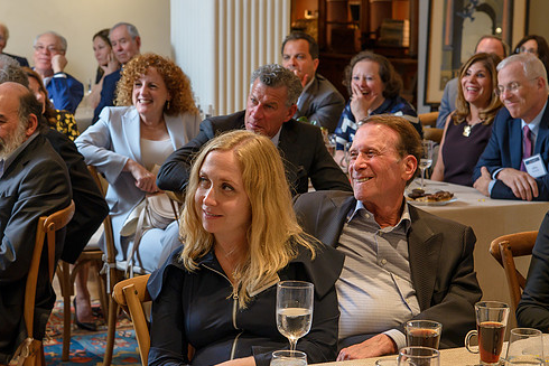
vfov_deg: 14.9
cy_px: 190
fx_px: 1403
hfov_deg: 22.1
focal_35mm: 92
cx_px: 227
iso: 640
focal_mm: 75
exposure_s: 1/30
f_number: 6.3
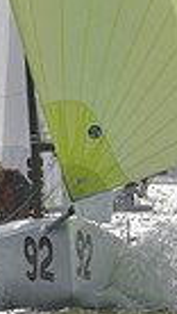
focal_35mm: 1235
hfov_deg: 1.0
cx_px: 78
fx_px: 10267
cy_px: -150
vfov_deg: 1.7
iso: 400
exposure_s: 1/2000
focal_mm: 280
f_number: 10
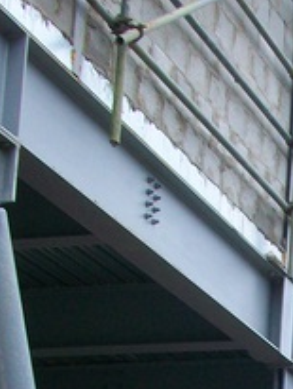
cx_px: 508
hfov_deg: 11.2
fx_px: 1397
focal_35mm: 124
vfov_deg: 14.5
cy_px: 631
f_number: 2.8
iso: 64
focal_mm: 5.7
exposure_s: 1/80
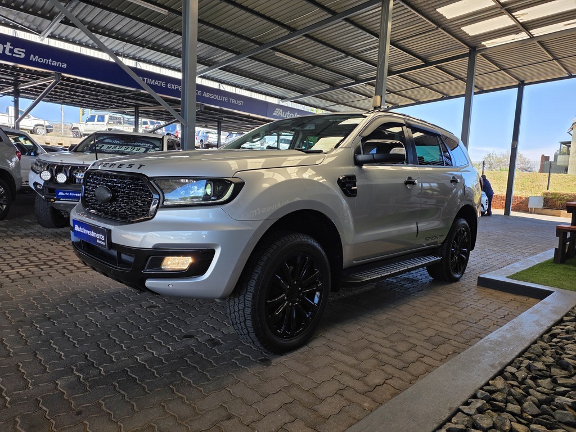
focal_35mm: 23
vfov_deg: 58.9
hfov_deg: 73.9
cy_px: 216
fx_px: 383
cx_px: 288
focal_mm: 6.25
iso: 25
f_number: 1.7
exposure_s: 1/264
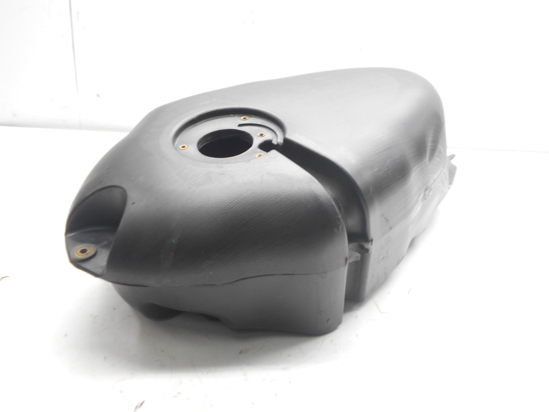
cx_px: 274
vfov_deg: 46.8
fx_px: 476
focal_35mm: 30
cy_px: 206
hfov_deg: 60.0
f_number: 3.4
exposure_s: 1/30
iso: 200
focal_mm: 5.1
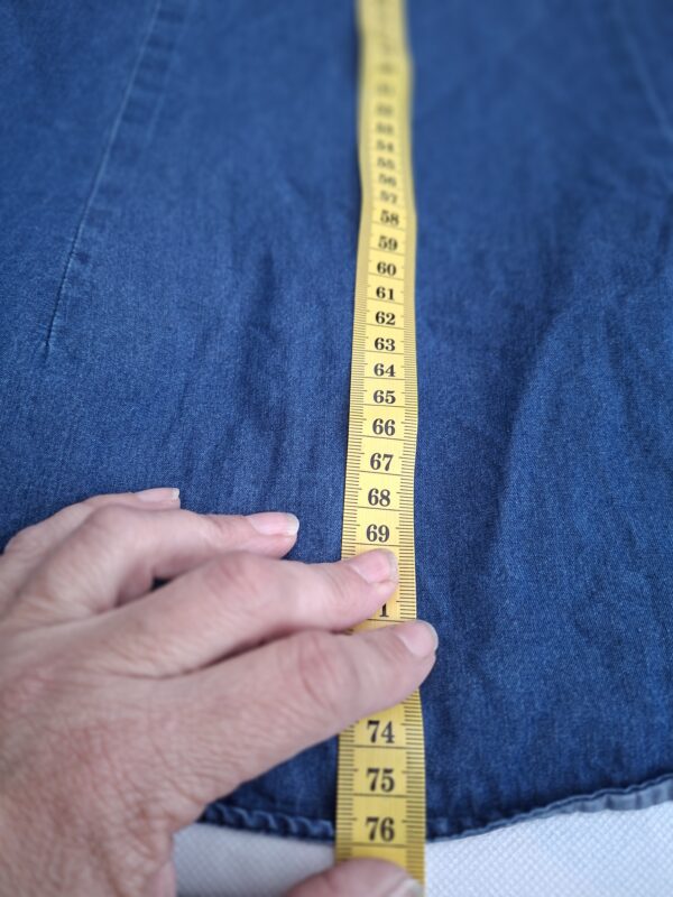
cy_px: 448
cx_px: 336
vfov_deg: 73.9
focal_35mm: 23
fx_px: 596
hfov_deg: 58.9
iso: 160
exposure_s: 1/50
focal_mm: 5.54
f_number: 1.8
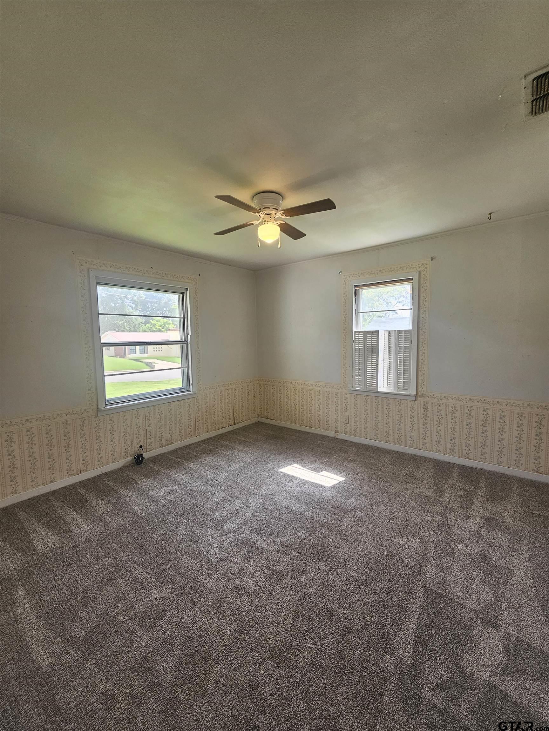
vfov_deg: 106.2
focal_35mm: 13
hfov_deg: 89.9
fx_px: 275
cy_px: 366
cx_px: 274
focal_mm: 2.2
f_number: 2.2
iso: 64
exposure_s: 1/120
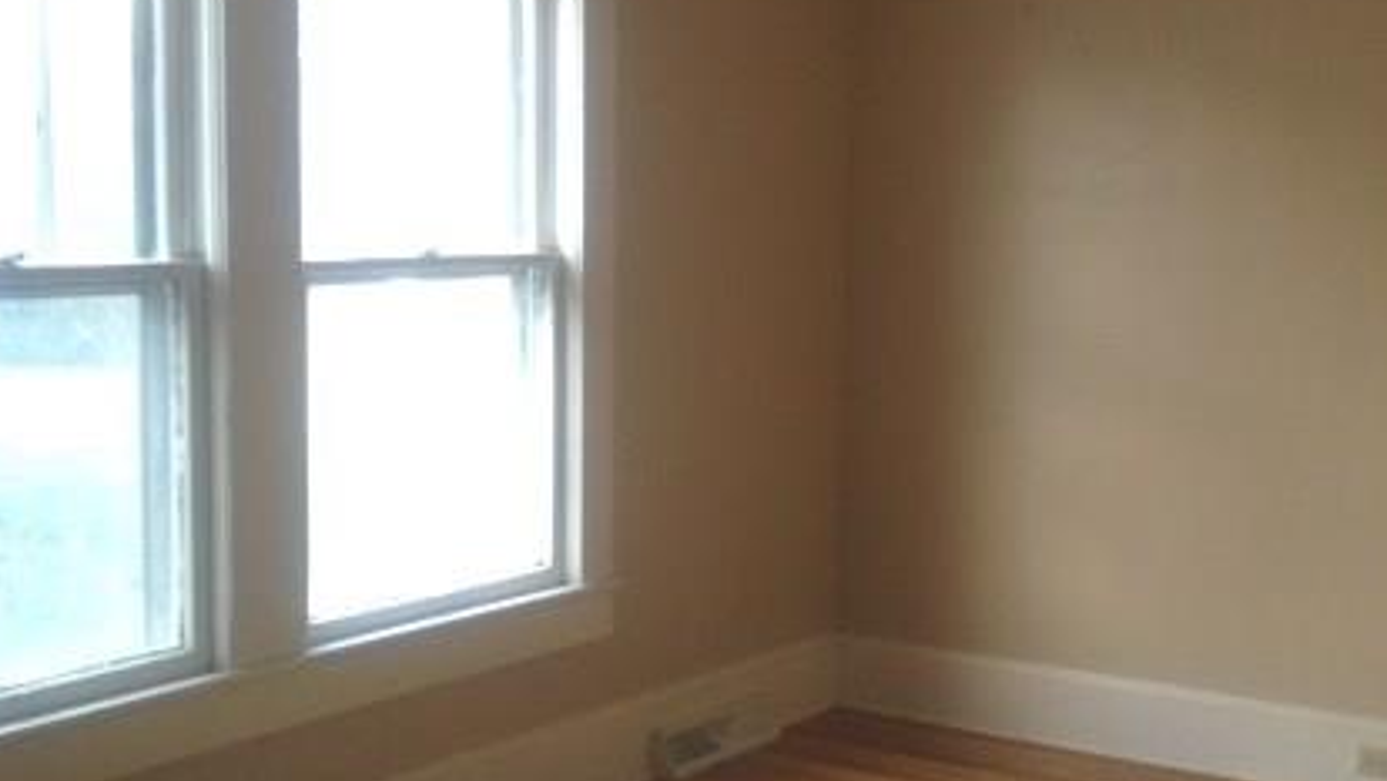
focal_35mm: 59
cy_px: 379
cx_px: 1042
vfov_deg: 20.4
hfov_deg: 34.7
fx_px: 2170
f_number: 2.4
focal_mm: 4.28
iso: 160
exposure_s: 1/20
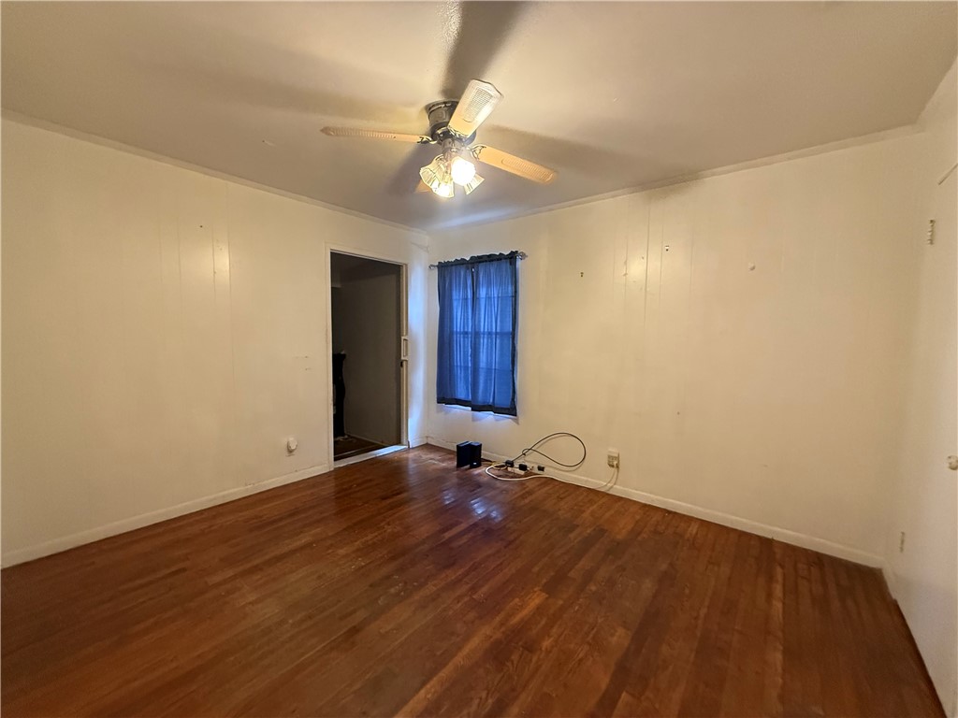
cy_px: 359
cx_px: 479
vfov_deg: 85.7
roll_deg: -0.7
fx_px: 387
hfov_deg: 102.1
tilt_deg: -3.3
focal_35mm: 14
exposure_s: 1/60
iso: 640
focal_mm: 2.22
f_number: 2.2
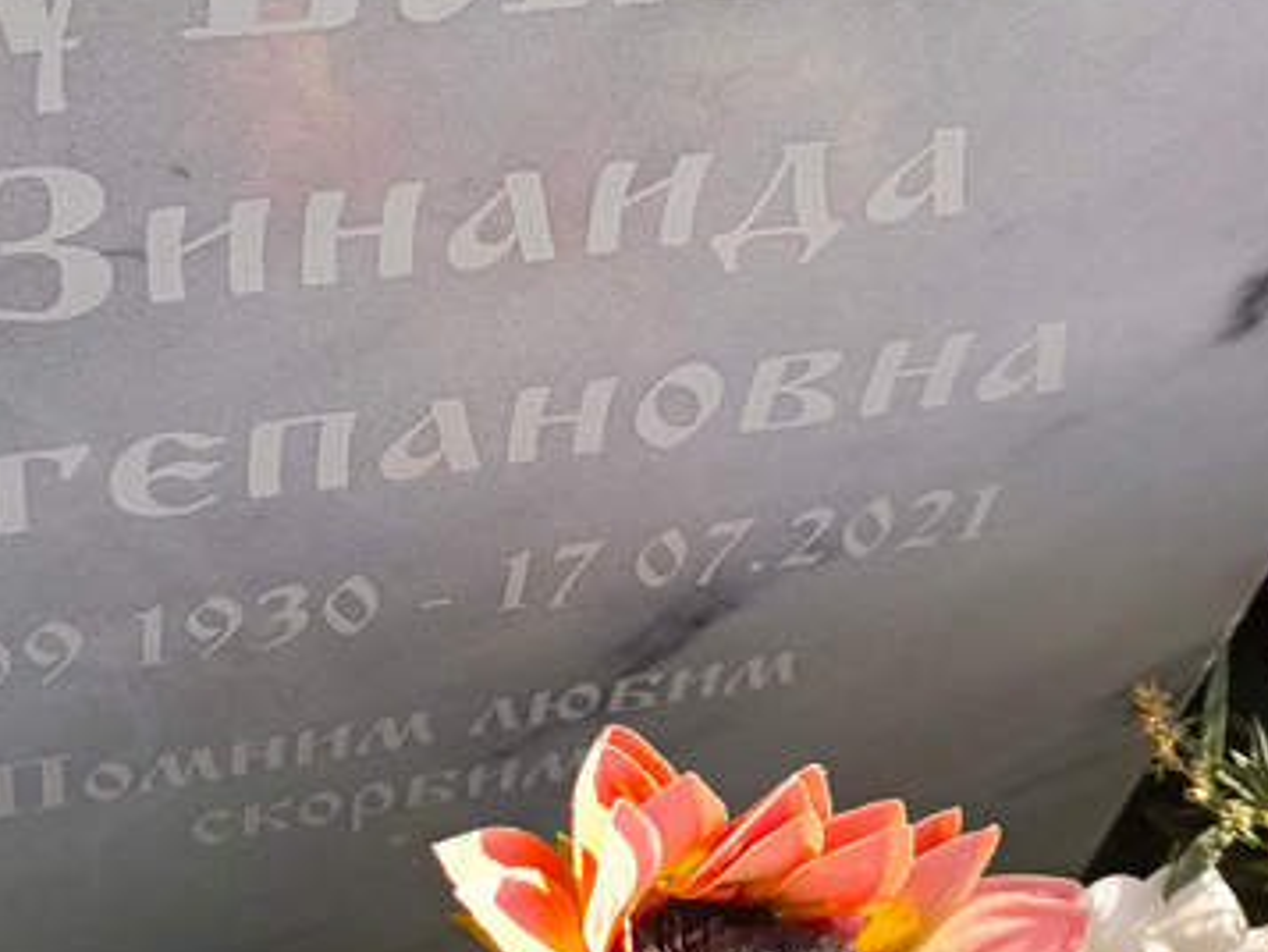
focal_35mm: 56
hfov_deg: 34.1
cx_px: 440
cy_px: 277
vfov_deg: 25.9
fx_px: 2052
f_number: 1.69
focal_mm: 4.76
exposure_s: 1/414
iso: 112
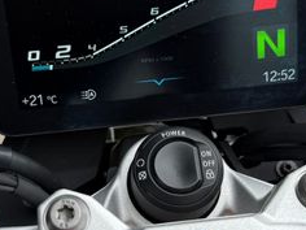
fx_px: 575
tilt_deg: -38.2
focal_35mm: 65
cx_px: 136
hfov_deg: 29.8
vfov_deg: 22.6
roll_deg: -15.2
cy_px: 125
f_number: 1.78
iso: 80
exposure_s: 1/765
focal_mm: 6.76
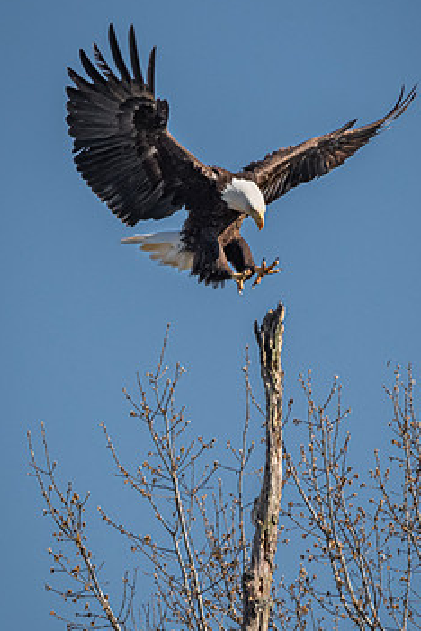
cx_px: 244
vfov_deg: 1.4
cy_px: 414
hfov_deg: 1.0
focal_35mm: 1446
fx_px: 25363
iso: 800
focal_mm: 500
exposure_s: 1/1000
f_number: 11
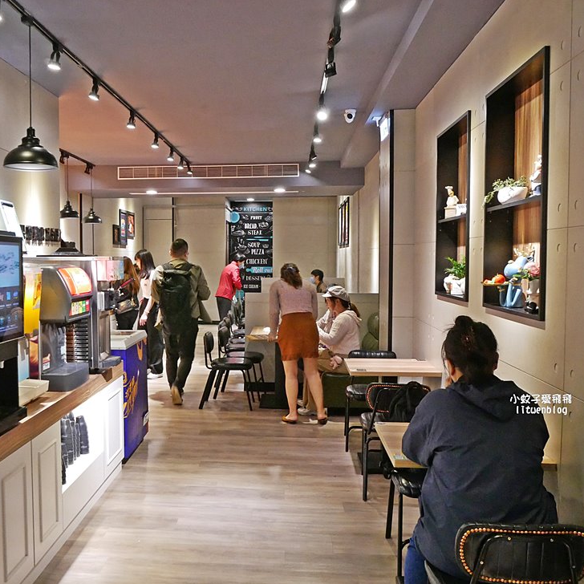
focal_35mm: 34
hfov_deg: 47.9
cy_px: 300
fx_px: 649
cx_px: 213
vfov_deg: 48.4
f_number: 6.3
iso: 3200
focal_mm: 14
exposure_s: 1/50
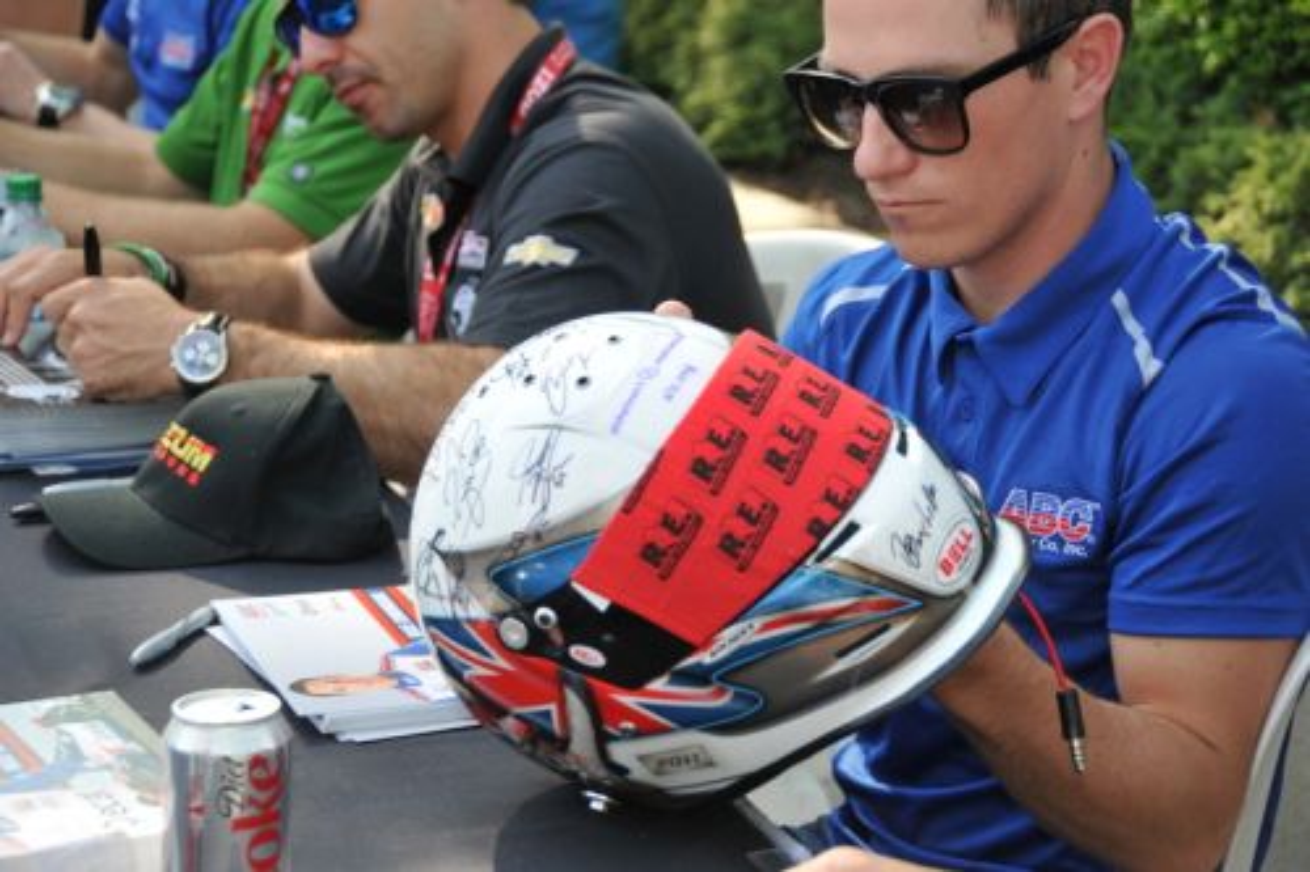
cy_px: 436
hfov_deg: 20.9
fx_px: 3547
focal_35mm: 98
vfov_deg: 14.0
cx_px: 655
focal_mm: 65
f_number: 5
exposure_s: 1/250
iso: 200
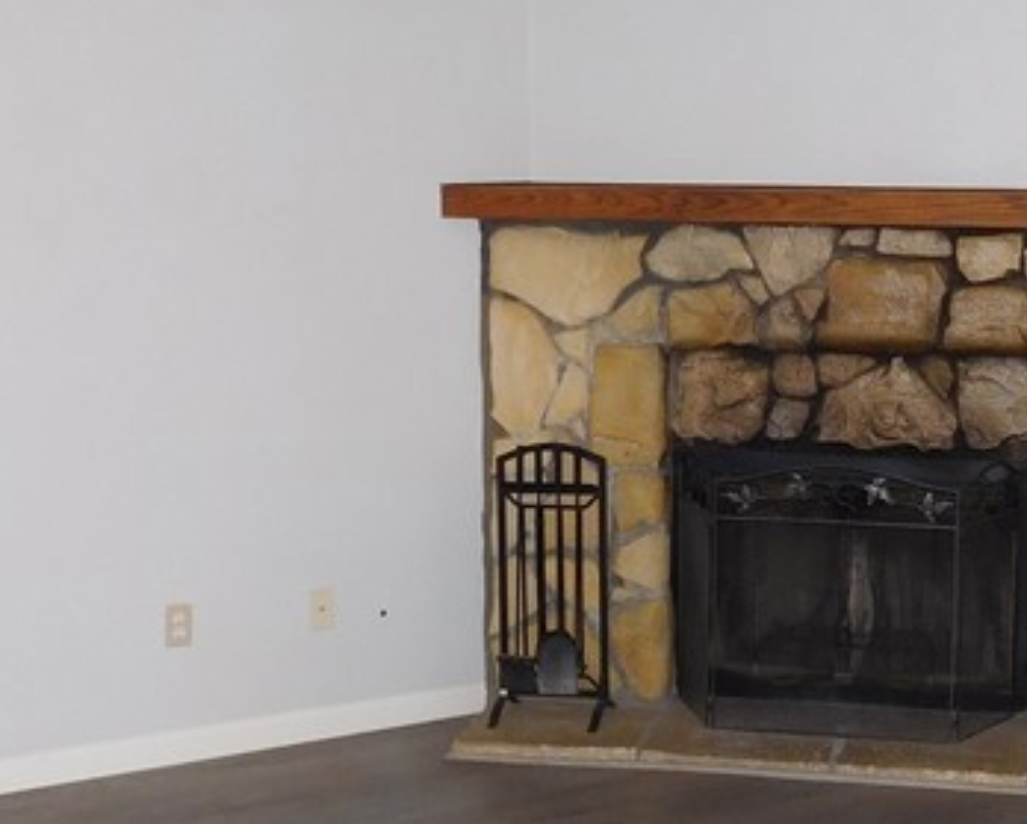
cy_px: 437
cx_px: 720
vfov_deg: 23.2
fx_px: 2008
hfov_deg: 28.4
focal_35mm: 66
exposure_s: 1/30
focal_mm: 4
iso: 200
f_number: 3
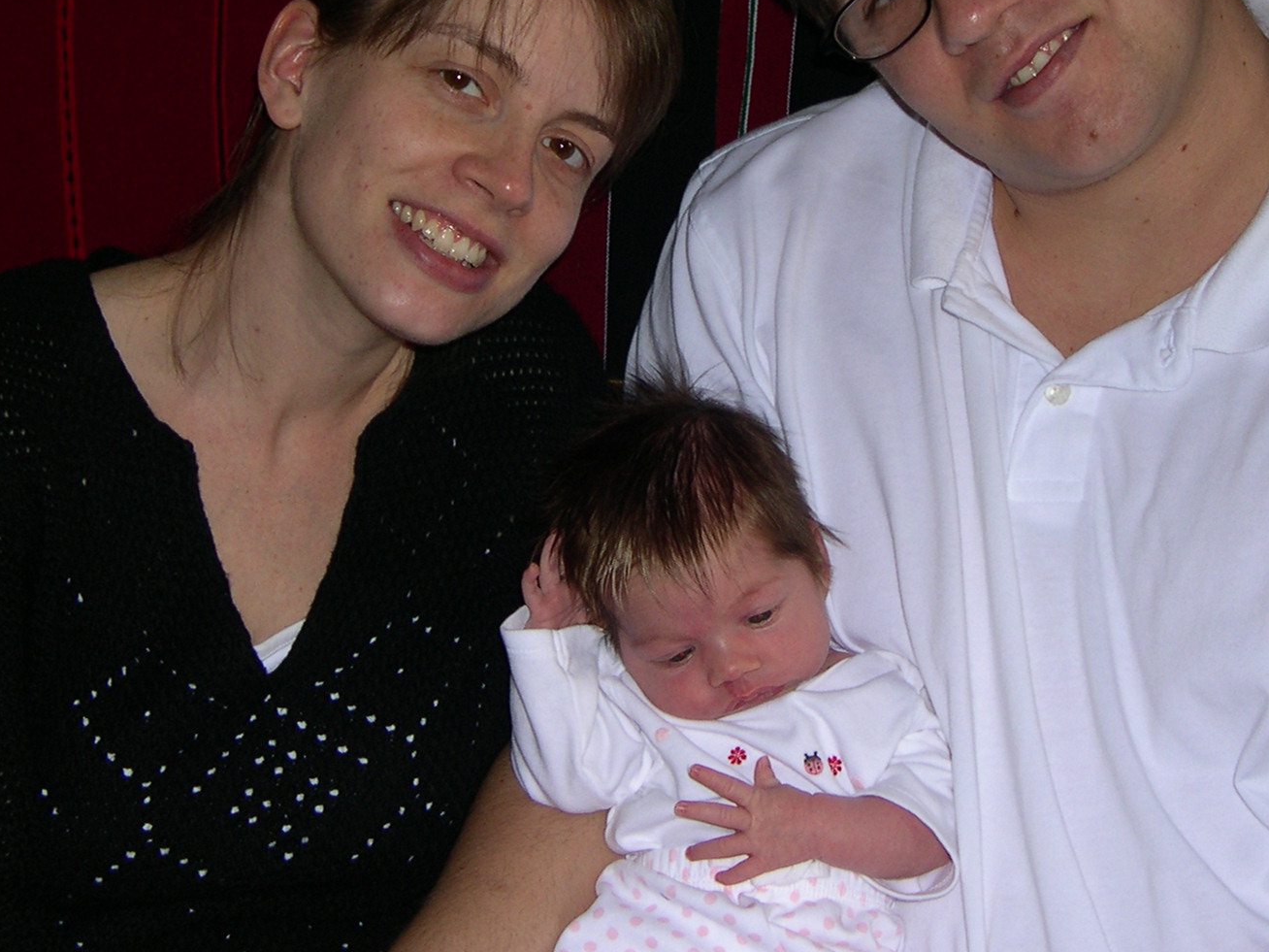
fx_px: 2420
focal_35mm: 66
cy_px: 273
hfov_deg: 29.4
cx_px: 711
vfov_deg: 22.1
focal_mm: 8
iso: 100
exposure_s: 1/60
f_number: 2.8
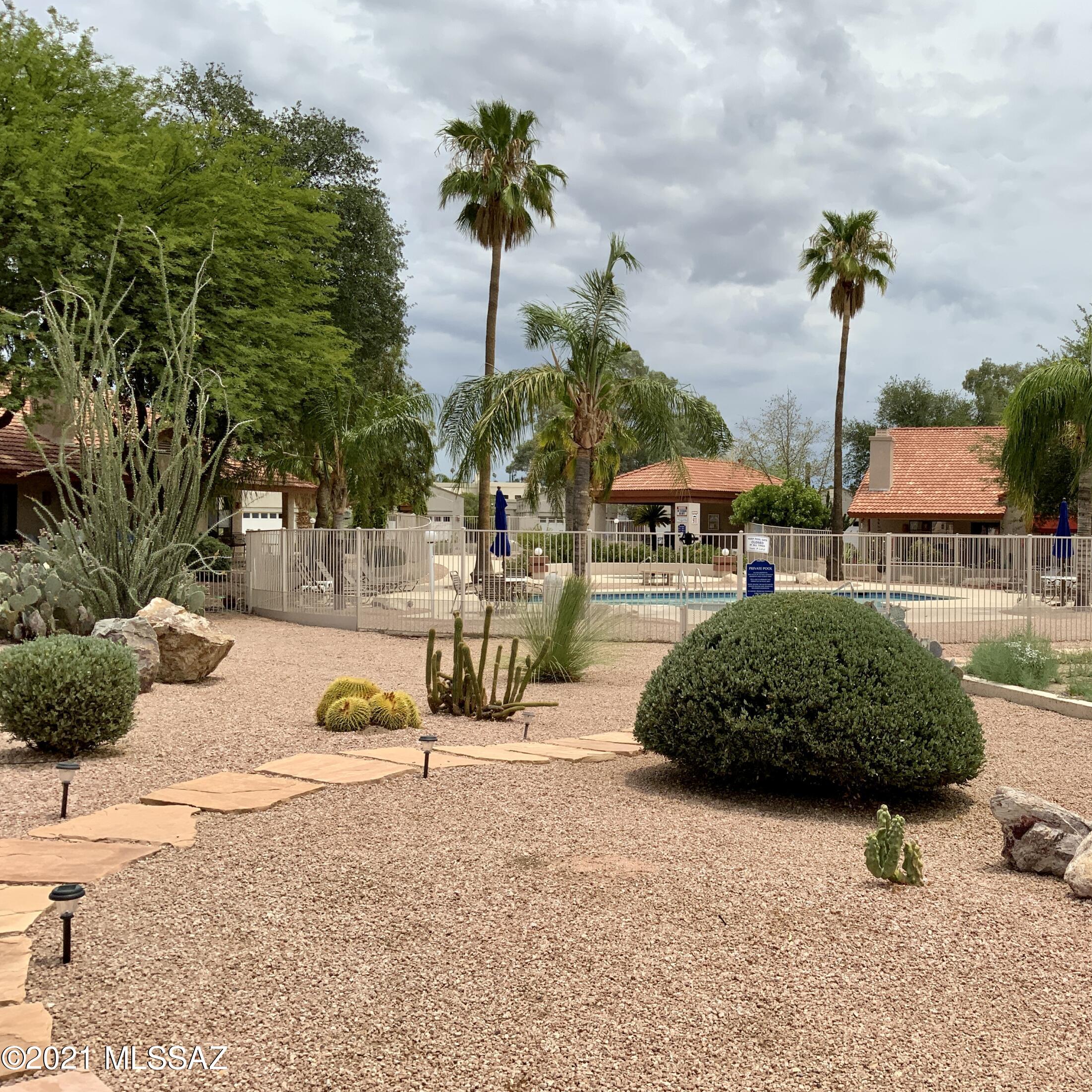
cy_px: 541
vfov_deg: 47.2
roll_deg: +0.0
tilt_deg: -0.4
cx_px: 745
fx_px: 1249
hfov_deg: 46.3
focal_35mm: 35
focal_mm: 3
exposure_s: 1/3322
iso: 20
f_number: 1.8
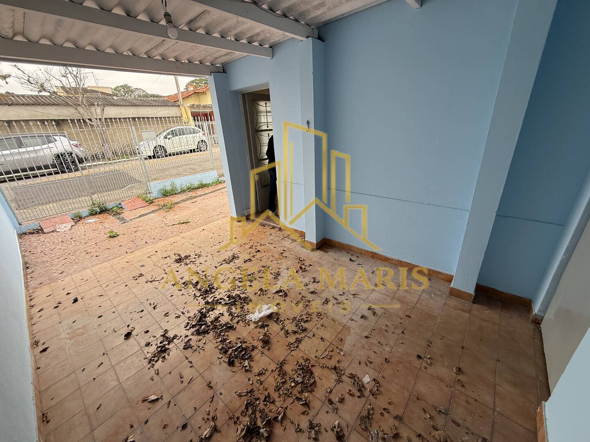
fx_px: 239
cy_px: 221
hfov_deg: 102.1
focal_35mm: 14
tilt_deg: -20.2
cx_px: 295
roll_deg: +4.2
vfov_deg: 85.7
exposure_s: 1/166
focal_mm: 2.22
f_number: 2.2
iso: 64
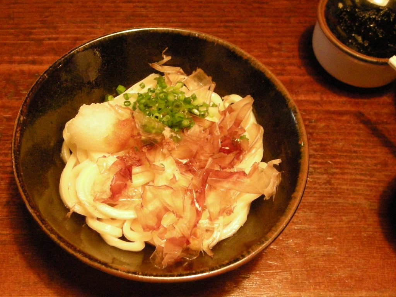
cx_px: 198
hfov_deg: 52.6
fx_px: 400
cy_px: 148
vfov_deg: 40.7
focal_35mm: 35
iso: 486
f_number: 2.8
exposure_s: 1/8
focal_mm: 5.7
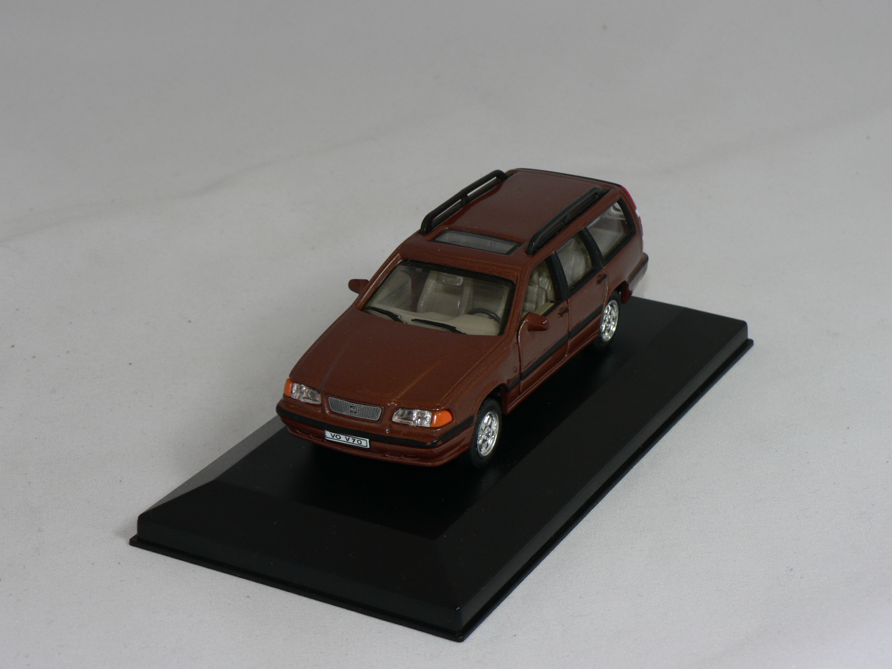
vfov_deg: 18.4
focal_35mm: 80
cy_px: 334
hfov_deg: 24.4
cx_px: 446
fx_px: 2061
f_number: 4
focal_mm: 13.4
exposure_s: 1/60
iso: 80
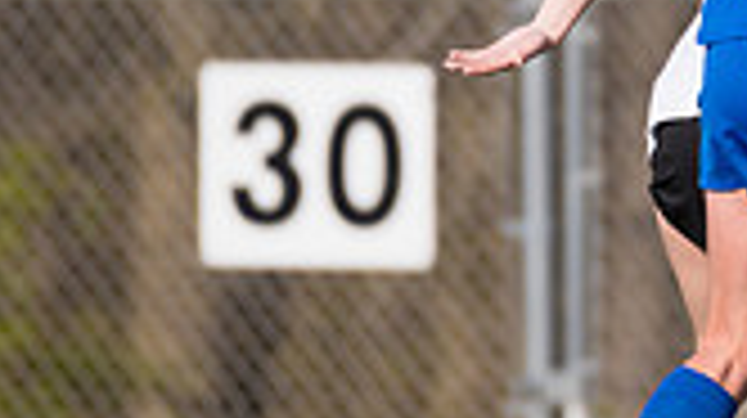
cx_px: 896
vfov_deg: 0.7
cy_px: 16
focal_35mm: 1689
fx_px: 33423
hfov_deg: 1.3
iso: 250
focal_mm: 460
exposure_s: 1/1600
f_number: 5.6
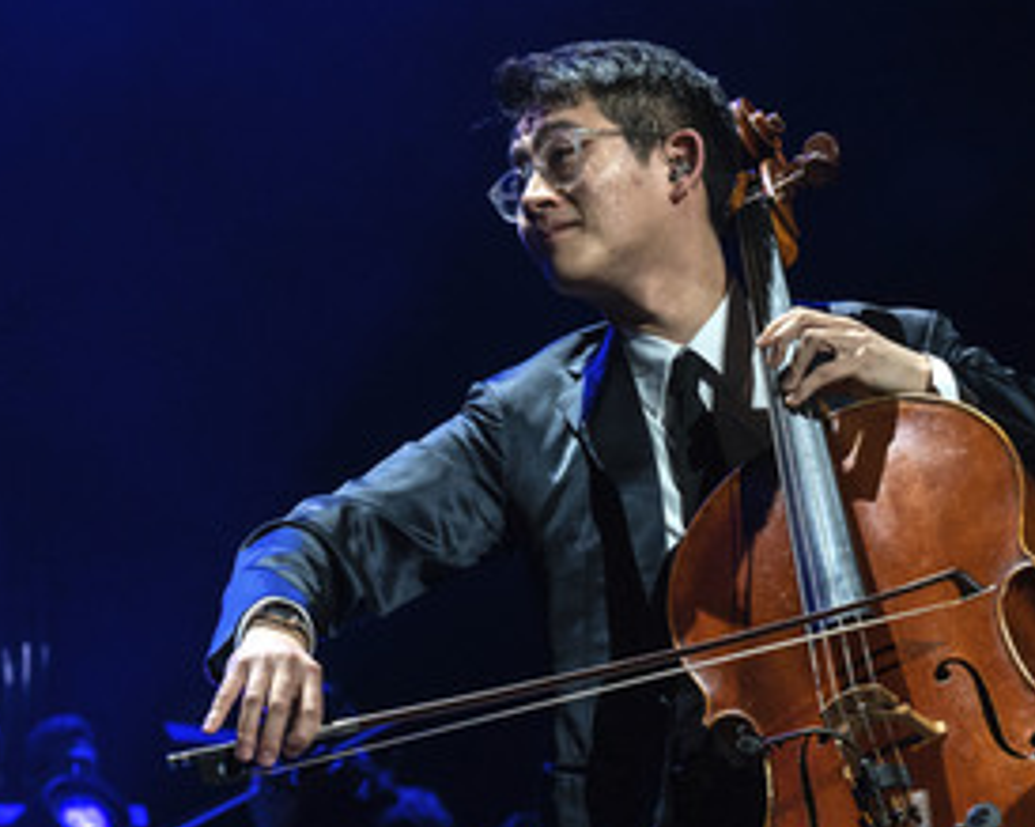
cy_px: 483
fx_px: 3307
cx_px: 761
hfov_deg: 17.7
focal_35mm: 108
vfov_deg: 14.3
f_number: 4.5
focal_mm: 70
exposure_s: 1/250
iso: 2500
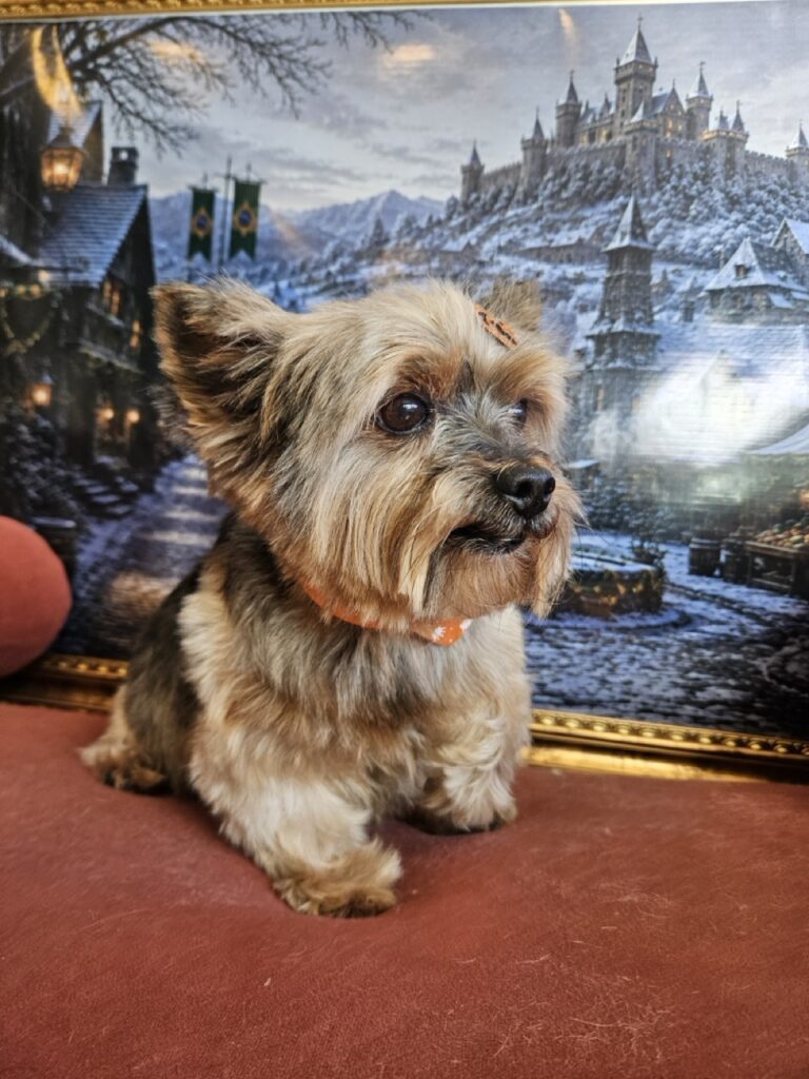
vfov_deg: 73.9
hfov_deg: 58.9
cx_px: 404
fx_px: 717
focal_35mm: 23
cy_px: 540
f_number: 1.8
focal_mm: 5.4
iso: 200
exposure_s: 1/359
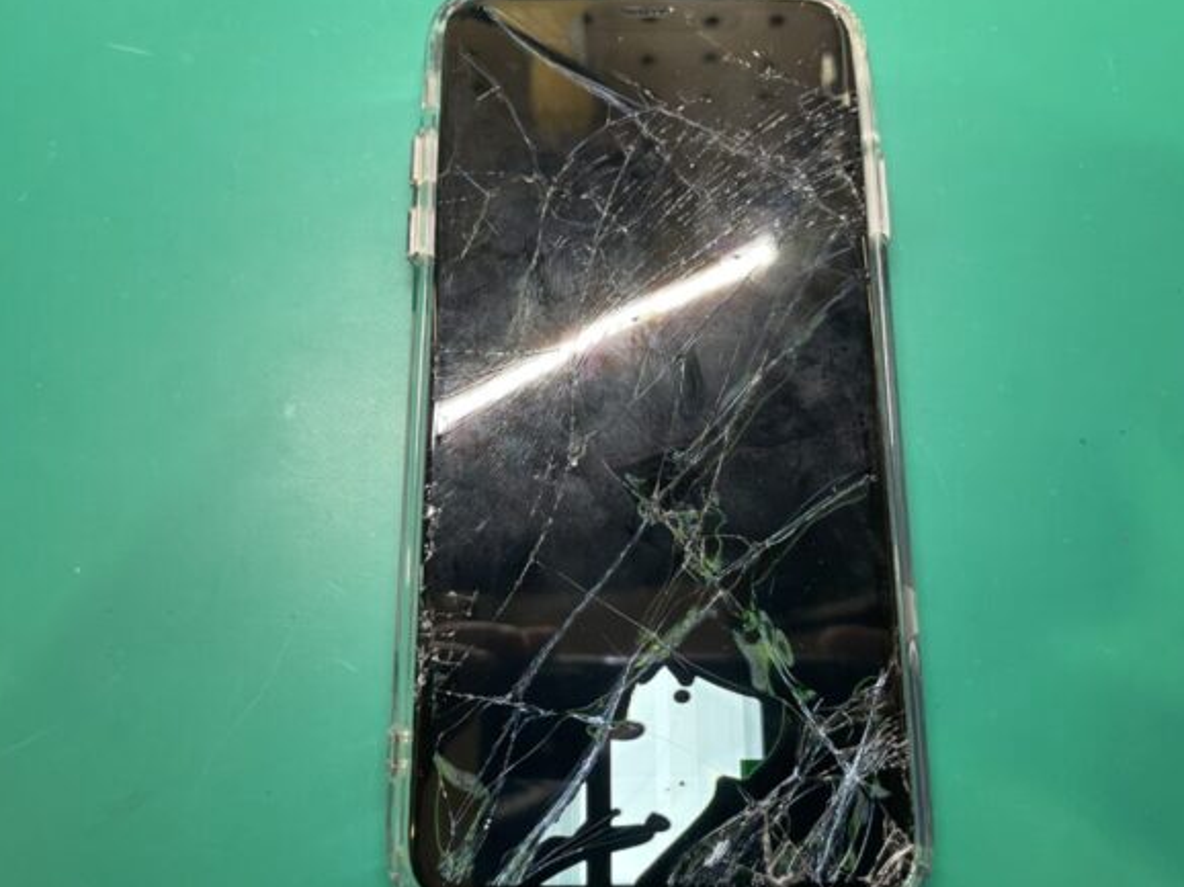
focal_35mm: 27
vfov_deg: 51.3
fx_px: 923
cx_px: 596
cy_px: 449
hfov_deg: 65.3
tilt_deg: -75.1
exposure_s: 1/66
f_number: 1.6
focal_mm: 4.2
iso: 125
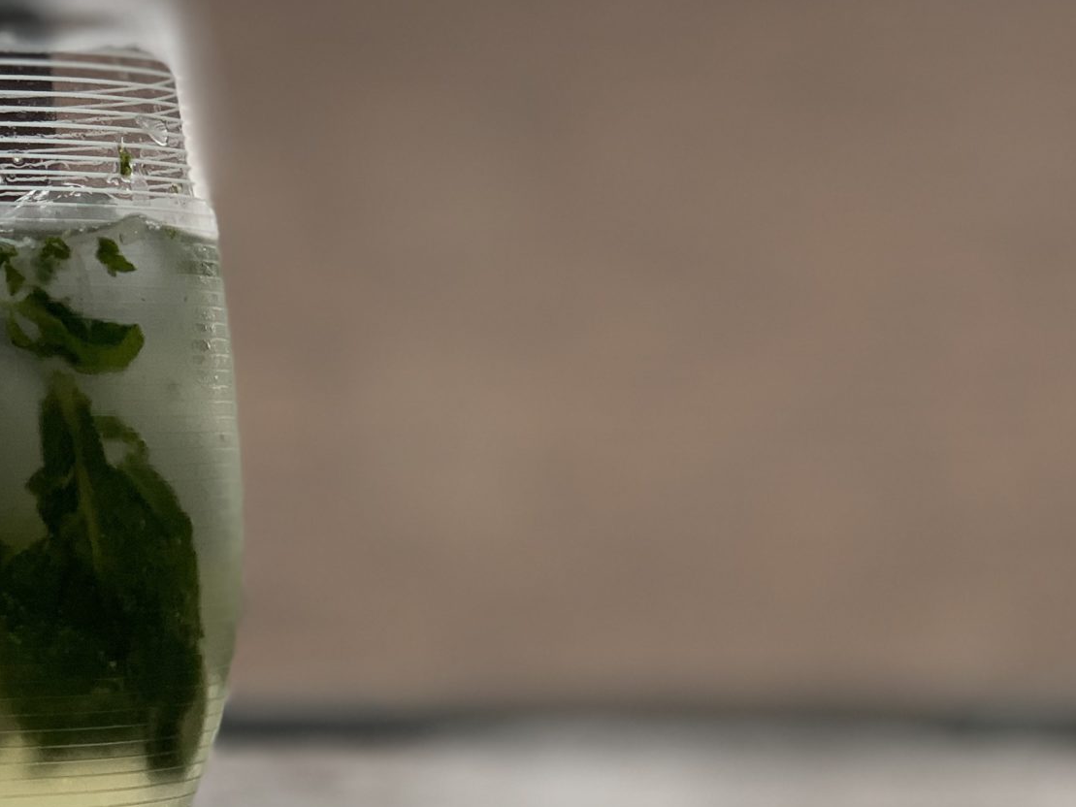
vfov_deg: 12.3
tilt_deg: -0.8
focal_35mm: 120
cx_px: -94
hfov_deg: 16.0
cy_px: 571
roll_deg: +0.3
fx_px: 3730
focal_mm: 6
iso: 50
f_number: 2.4
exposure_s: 1/122
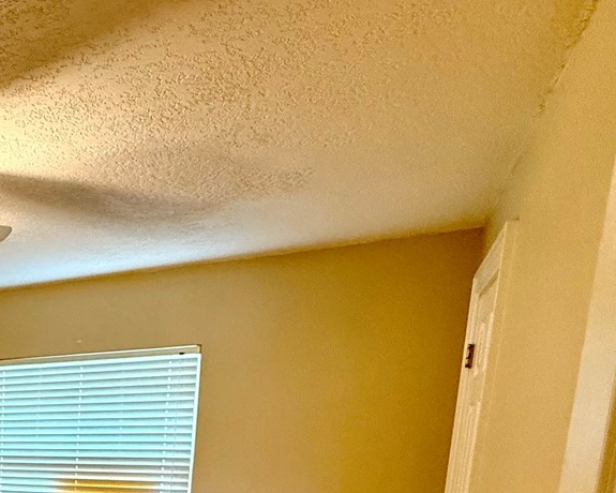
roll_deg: -0.1
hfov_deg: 38.4
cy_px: 569
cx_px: -84
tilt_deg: -9.5
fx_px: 693
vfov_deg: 33.1
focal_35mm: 38
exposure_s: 1/60
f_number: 2.2
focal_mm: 2.22
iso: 320
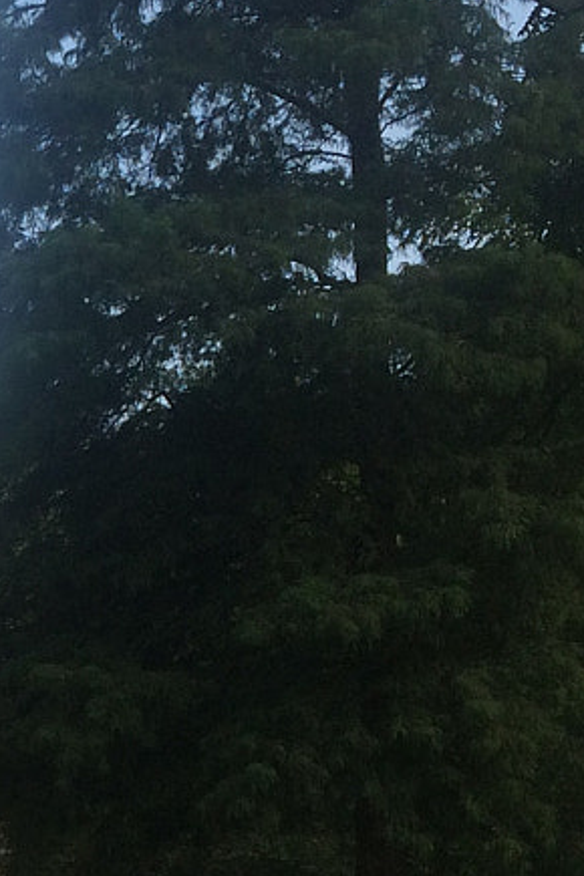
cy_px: 844
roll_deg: +0.3
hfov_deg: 11.1
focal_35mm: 111
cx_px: -618
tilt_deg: +1.3
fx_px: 2701
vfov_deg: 18.0
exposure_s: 1/1026
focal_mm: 4.15
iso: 32
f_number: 2.2
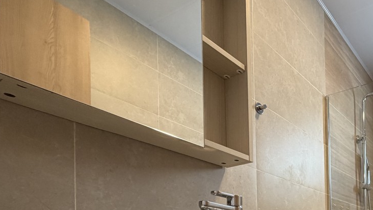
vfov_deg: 32.2
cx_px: 360
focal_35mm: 30
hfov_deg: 53.0
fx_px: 297
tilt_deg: -0.4
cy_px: 253
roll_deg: +1.6
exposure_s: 1/60
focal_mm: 2.22
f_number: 2.2
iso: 200
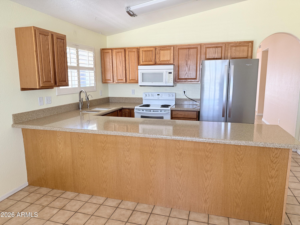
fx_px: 208
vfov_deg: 56.8
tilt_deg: -8.8
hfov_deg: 71.6
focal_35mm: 24
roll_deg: +0.4
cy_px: 112
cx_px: 150
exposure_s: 1/125
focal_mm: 6.76
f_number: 1.78
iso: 200
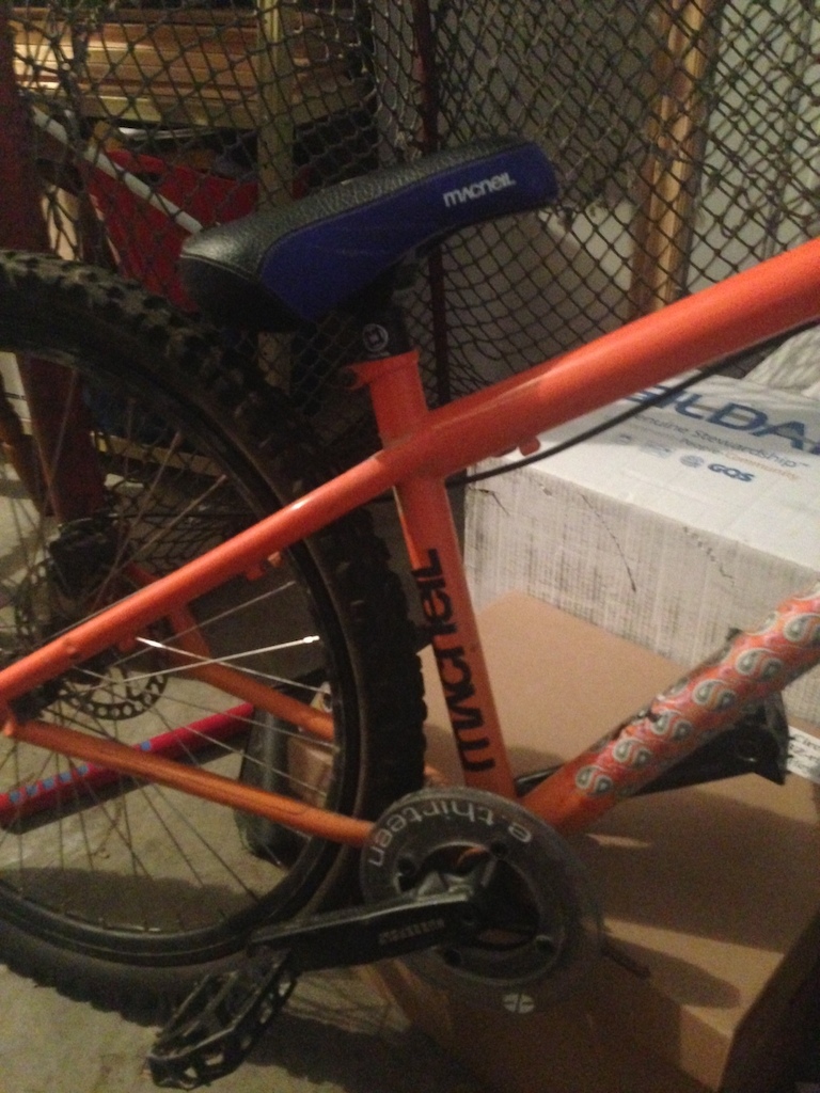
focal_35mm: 33
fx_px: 1042
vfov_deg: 55.4
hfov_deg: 42.9
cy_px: 546
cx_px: 410
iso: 800
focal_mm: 4.13
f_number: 2.4
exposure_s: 1/15
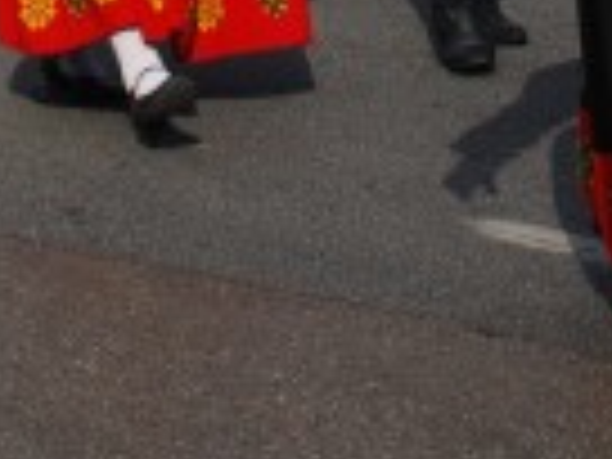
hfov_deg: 9.0
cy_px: -628
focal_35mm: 221
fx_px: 3907
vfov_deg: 6.4
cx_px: 378
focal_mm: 26
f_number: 7.1
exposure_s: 1/200
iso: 100
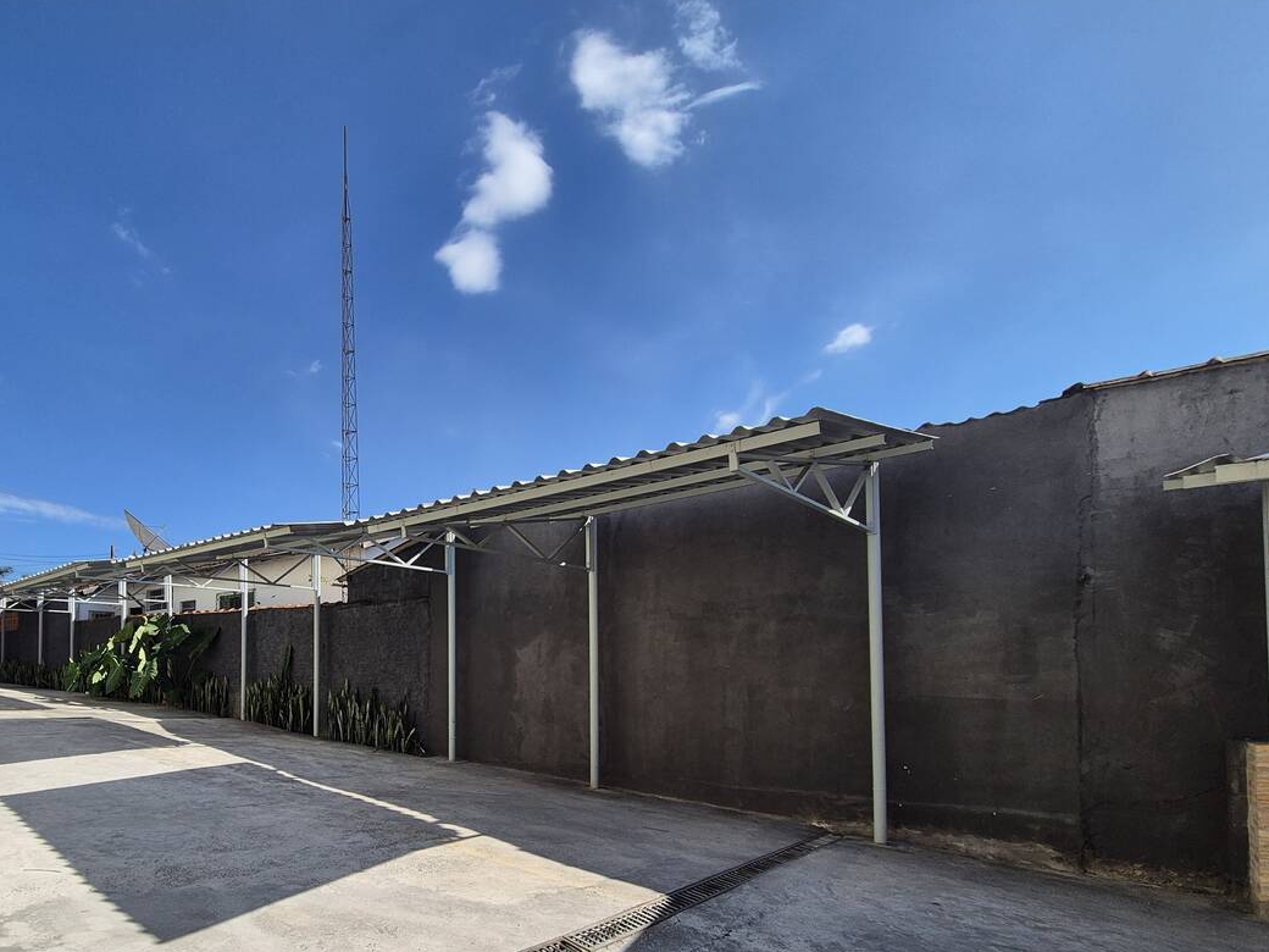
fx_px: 660
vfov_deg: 69.2
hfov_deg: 85.3
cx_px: 447
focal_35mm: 18
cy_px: 648
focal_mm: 2.2
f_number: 2.2
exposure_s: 1/2512
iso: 50
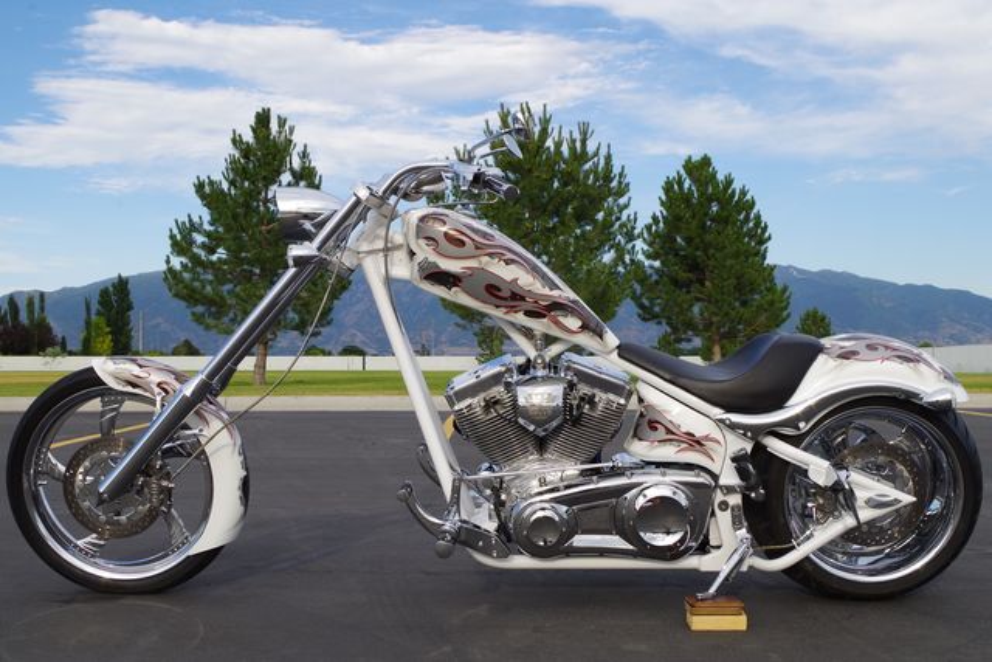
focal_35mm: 39
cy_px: 331
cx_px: 496
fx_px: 1075
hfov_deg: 49.5
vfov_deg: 34.2
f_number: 11
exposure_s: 1/125
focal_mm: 26.25
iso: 200
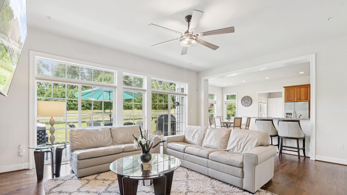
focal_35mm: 17
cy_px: 114
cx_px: 174
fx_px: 156
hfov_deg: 95.9
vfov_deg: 63.5
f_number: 7.1
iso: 400
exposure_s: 1/30
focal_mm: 16
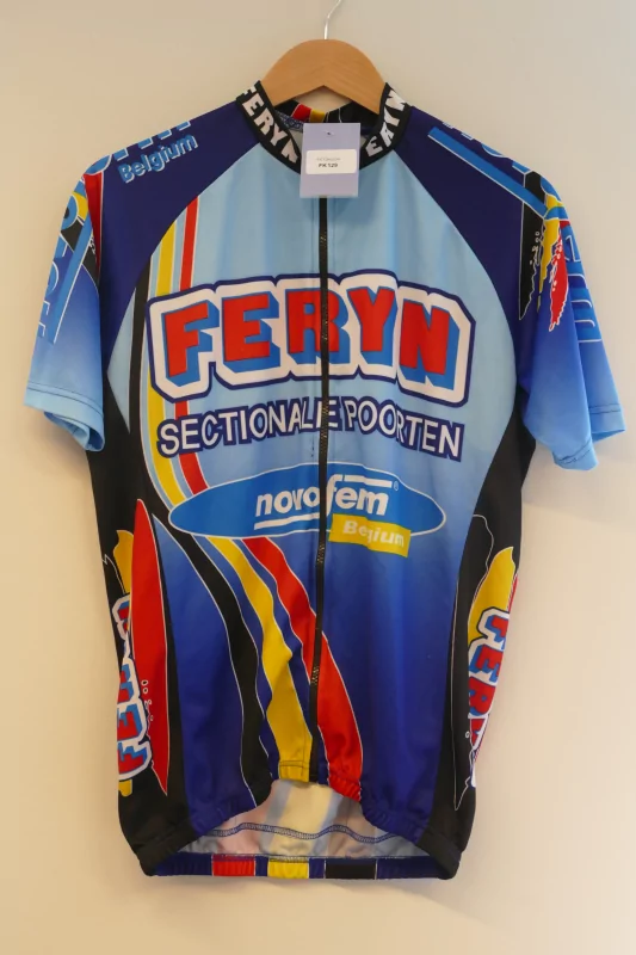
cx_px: 318
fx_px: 1352
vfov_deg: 38.9
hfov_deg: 26.5
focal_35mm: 51
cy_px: 478
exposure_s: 1/80
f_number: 3.4
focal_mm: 18.77
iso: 640
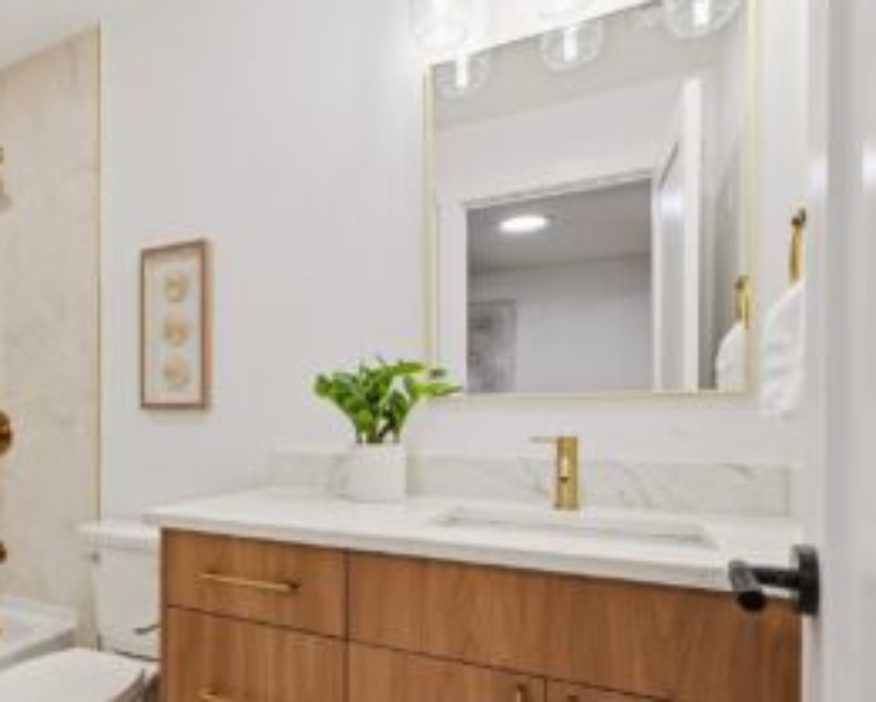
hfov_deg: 68.0
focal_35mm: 23
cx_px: 222
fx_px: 597
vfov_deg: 60.6
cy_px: 401
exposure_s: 1/15
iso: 100
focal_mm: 16
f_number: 11
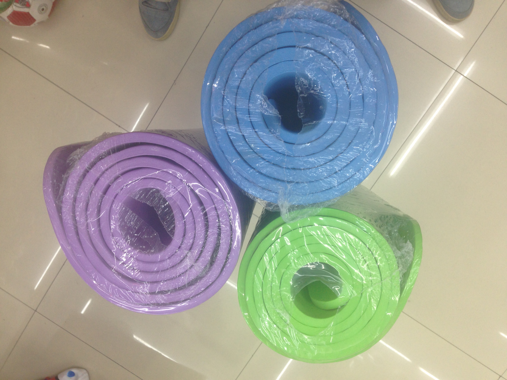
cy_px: 190
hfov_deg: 55.4
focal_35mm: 33
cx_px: 254
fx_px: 483
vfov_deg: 42.9
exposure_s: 1/24
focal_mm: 4.12
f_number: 2.4
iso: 50
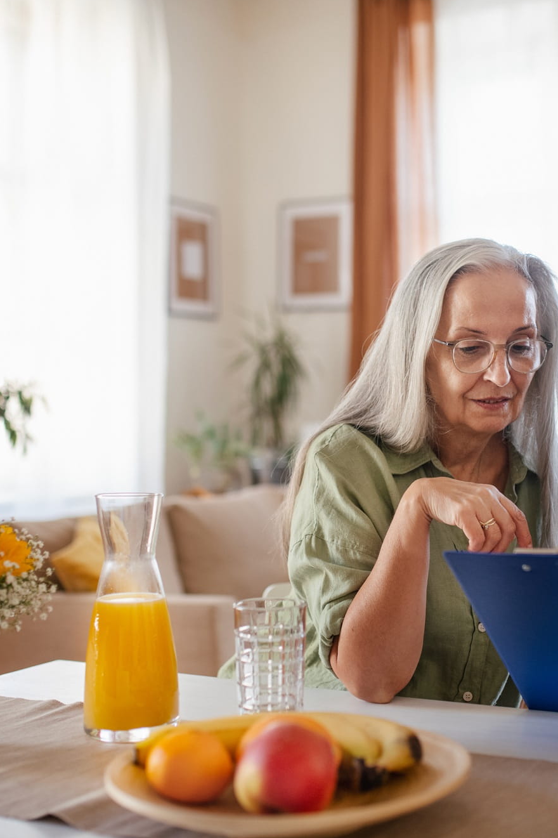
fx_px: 1233
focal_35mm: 53
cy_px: 419
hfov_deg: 25.3
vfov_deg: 37.5
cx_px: 405
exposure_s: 1/250
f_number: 1.8
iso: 500
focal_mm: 35
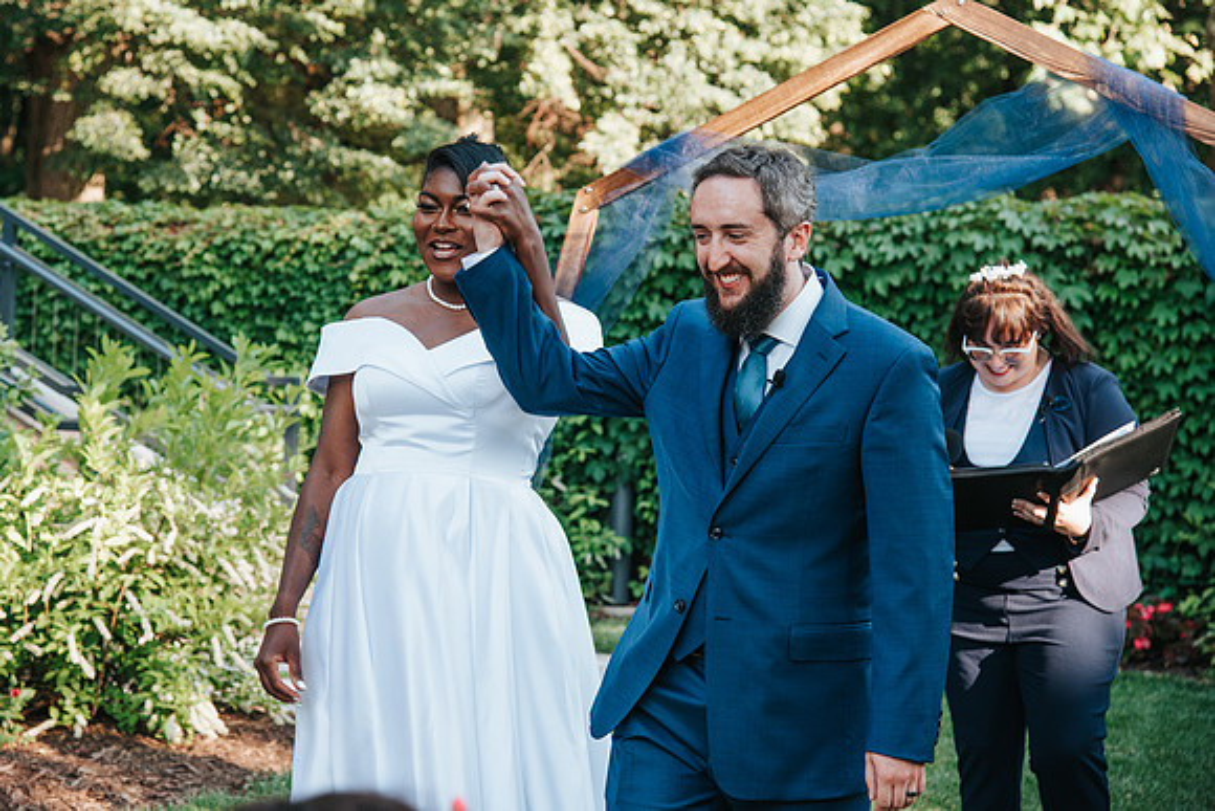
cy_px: 347
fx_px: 3011
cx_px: 520
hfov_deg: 22.8
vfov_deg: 15.3
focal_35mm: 89
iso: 400
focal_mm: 78
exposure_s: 1/320
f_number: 4.5
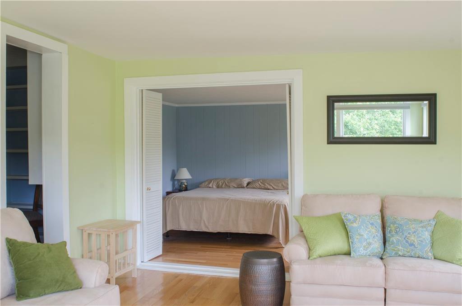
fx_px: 461
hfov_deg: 53.3
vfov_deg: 36.7
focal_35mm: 36
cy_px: 153
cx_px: 231
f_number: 13
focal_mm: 24
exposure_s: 1/1.67
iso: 200
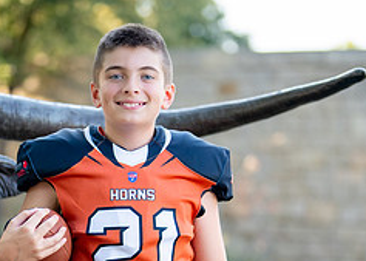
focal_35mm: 143
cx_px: 128
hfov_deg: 14.0
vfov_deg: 10.0
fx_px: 1486
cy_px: 220
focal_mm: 50
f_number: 1.2
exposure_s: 1/1600
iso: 200
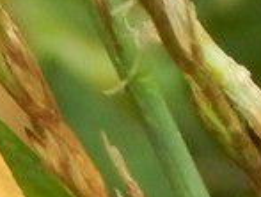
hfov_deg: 1.9
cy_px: 202
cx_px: -180
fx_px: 7967
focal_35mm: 1054
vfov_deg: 1.4
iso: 320
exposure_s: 1/30
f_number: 5.3
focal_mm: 32.8
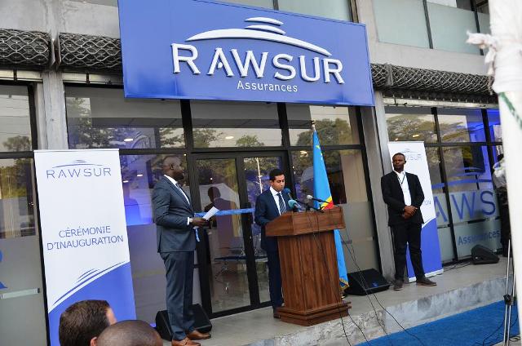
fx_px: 478
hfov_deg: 57.3
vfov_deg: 39.8
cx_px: 261
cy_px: 173
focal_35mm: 33
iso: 180
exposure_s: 1/125
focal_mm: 22
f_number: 5.6
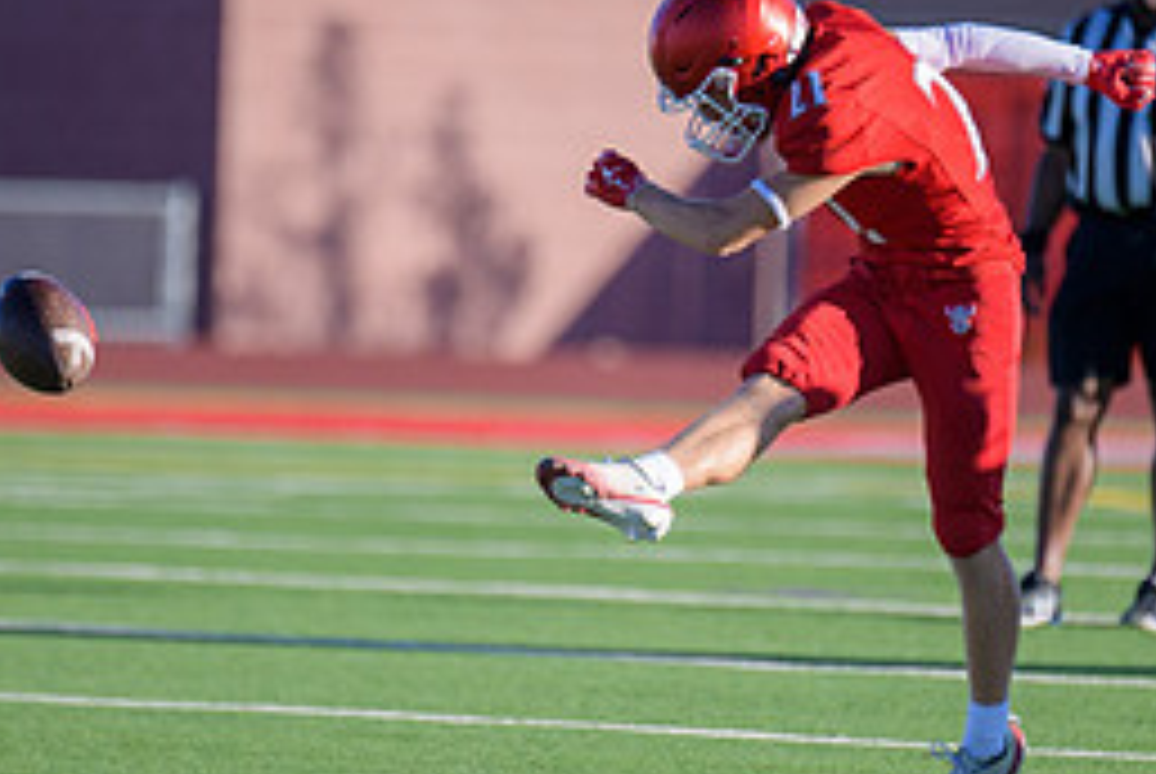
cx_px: 715
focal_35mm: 676
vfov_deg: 2.0
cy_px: 349
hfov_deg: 3.0
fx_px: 21731
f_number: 2.8
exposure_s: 1/6400
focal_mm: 300
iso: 400
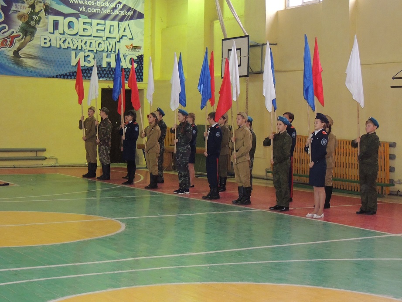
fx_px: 813
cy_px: 151
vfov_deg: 21.0
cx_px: 201
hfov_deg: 27.8
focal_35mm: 70
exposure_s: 1/50
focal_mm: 12.4
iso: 800
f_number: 3.9
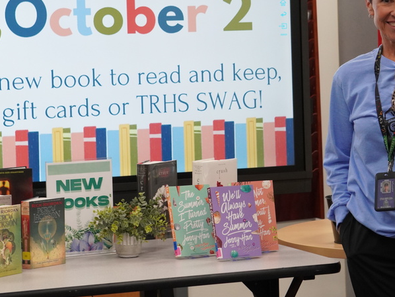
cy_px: 82
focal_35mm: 136
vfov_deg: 10.9
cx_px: 151
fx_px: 1550
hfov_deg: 14.5
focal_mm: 55
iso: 1600
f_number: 4.5
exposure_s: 1/160
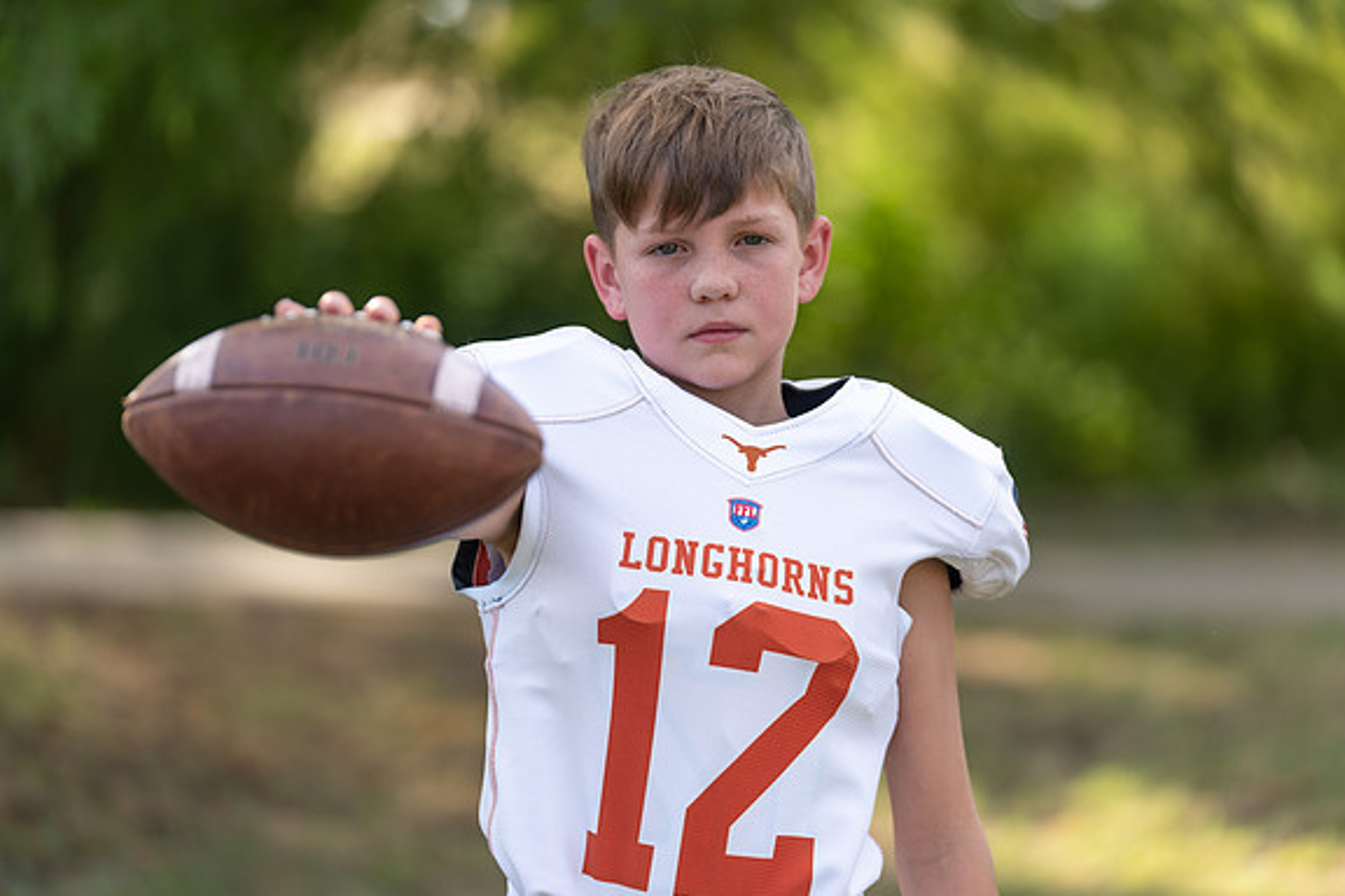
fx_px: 5305
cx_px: 702
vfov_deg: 9.7
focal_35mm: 142
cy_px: 453
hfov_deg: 14.4
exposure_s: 1/400
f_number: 2.8
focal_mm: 134
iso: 100
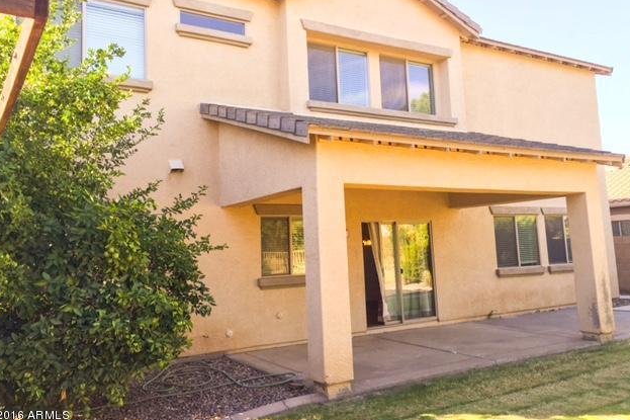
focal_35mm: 31
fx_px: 542
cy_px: 192
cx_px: 313
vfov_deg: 42.3
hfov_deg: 60.3
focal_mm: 4.15
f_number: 2.2
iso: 32
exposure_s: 1/319
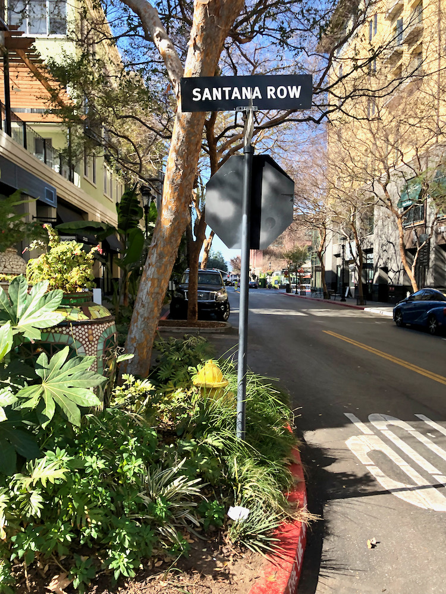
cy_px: 297
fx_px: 481
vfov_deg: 63.4
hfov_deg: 49.7
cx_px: 223
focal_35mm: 28
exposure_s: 1/475
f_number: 1.8
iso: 20
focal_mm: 3.99
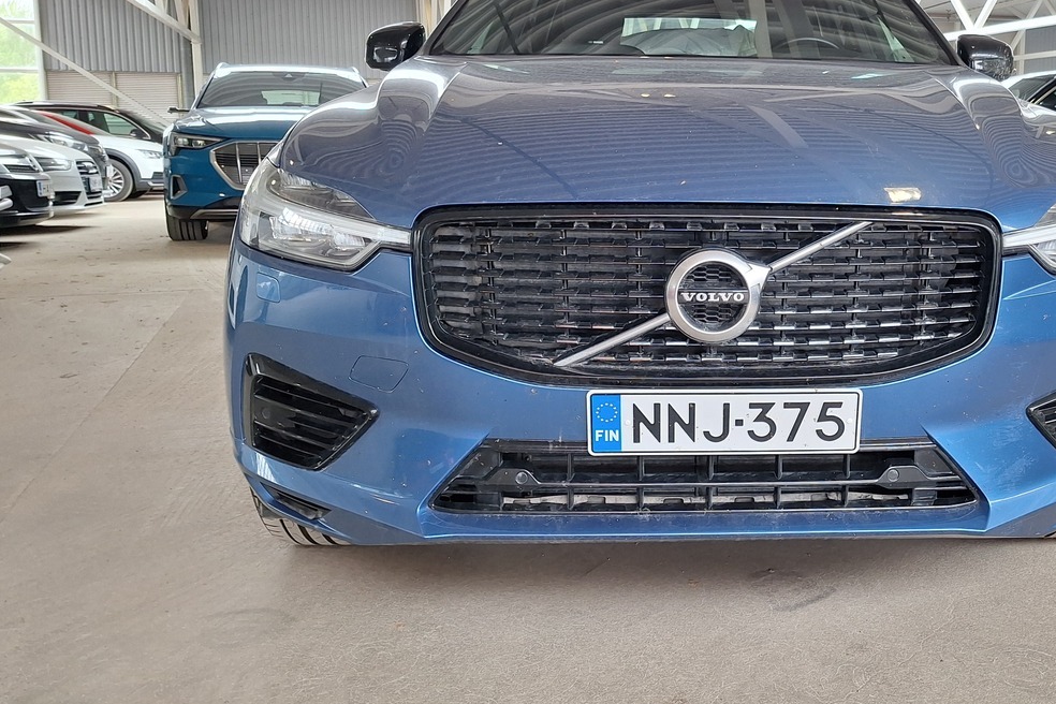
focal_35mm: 35
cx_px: 721
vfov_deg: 37.7
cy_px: 287
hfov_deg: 53.2
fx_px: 1027
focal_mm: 5.54
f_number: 1.8
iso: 50
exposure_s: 1/100
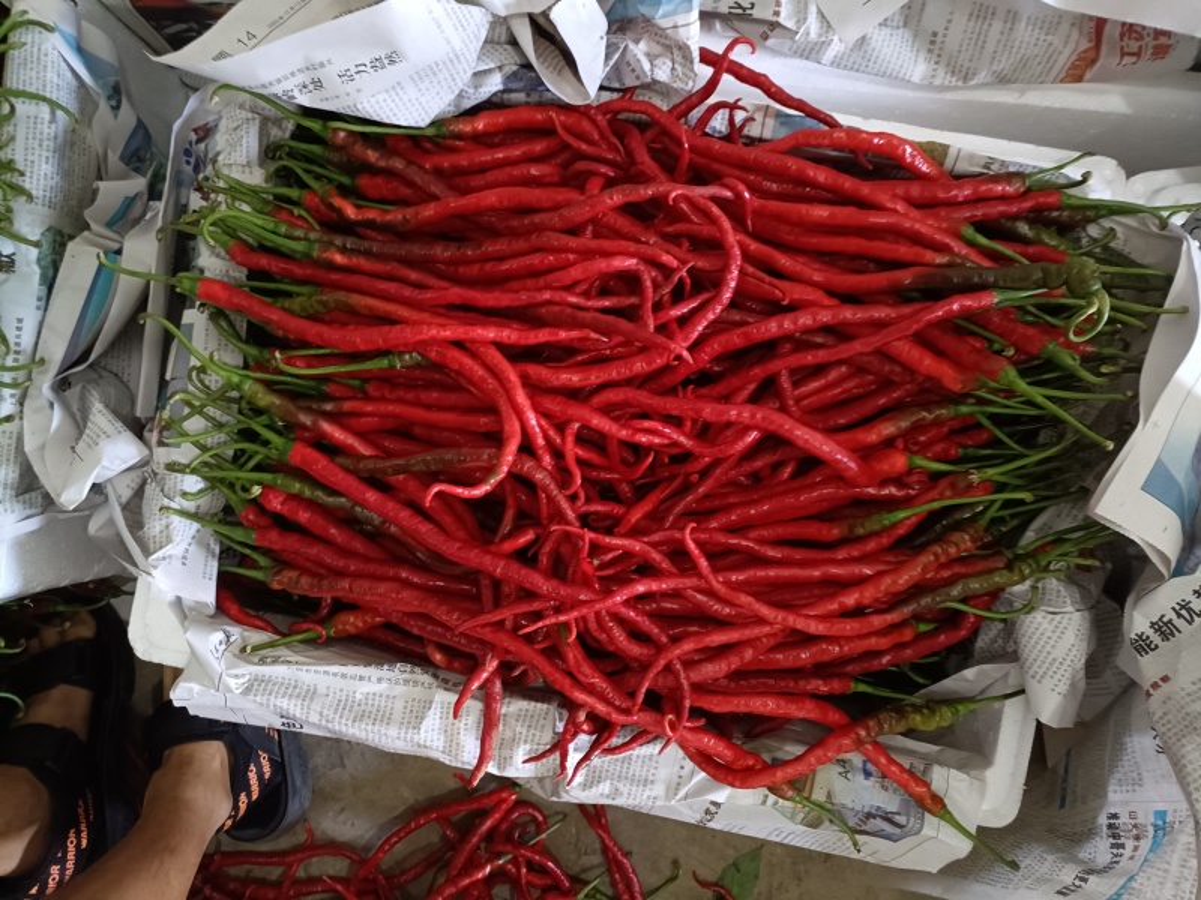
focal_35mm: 26
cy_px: 450
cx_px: 600
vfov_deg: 53.1
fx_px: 902
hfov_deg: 67.3
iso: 2567
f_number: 1.8
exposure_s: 1/20
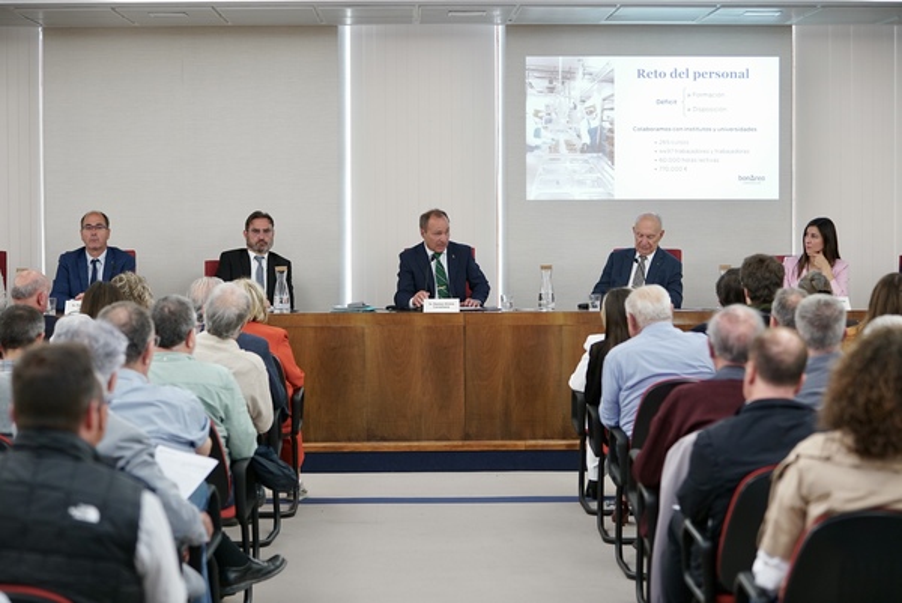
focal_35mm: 80
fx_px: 2006
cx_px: 451
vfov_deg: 17.1
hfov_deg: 25.3
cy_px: 302
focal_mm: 80
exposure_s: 1/50
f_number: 3.2
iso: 800
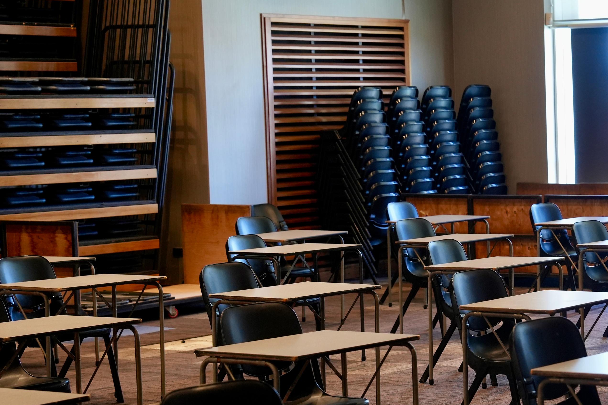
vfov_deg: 11.8
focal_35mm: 116
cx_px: 579
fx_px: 1959
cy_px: 225
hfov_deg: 17.3
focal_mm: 59
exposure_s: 1/160
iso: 1600
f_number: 4
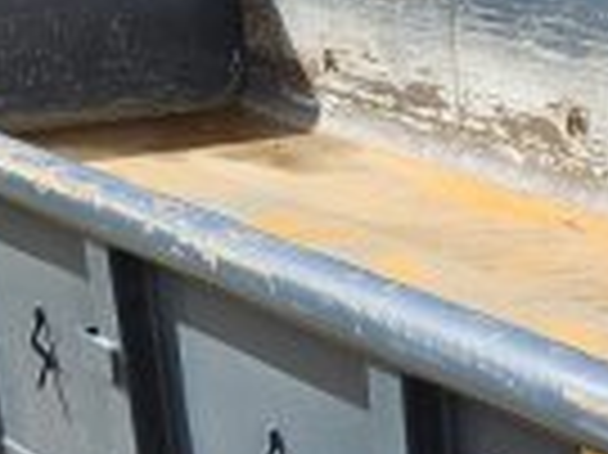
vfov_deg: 13.1
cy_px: 589
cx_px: 802
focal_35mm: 109
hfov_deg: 17.0
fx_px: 1913
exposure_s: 1/1402
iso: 25
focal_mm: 5.4
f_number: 1.8
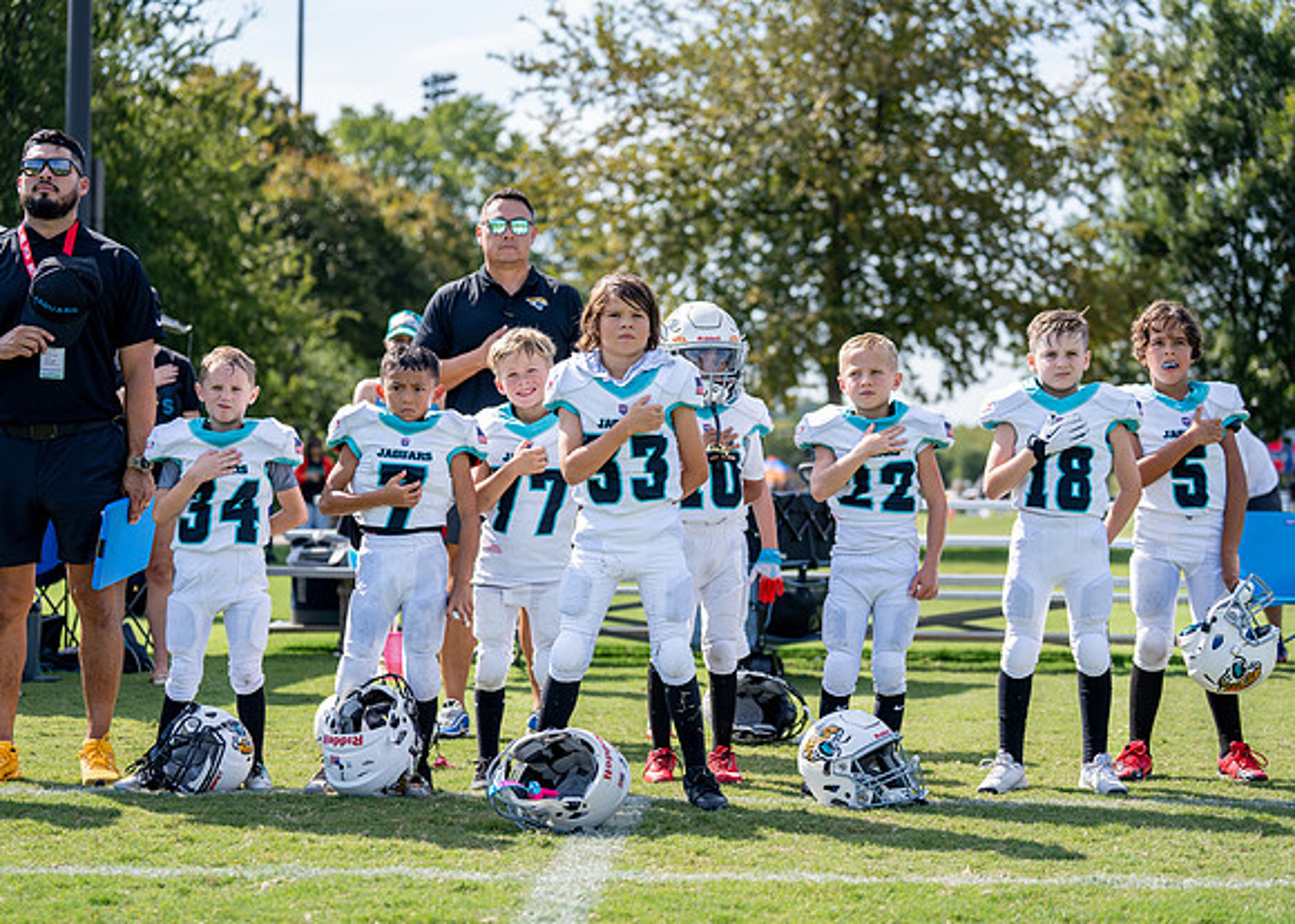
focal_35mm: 74
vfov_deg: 19.3
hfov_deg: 26.8
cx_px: 627
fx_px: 2718
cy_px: 465
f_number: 2.8
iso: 160
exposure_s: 1/1600
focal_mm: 70
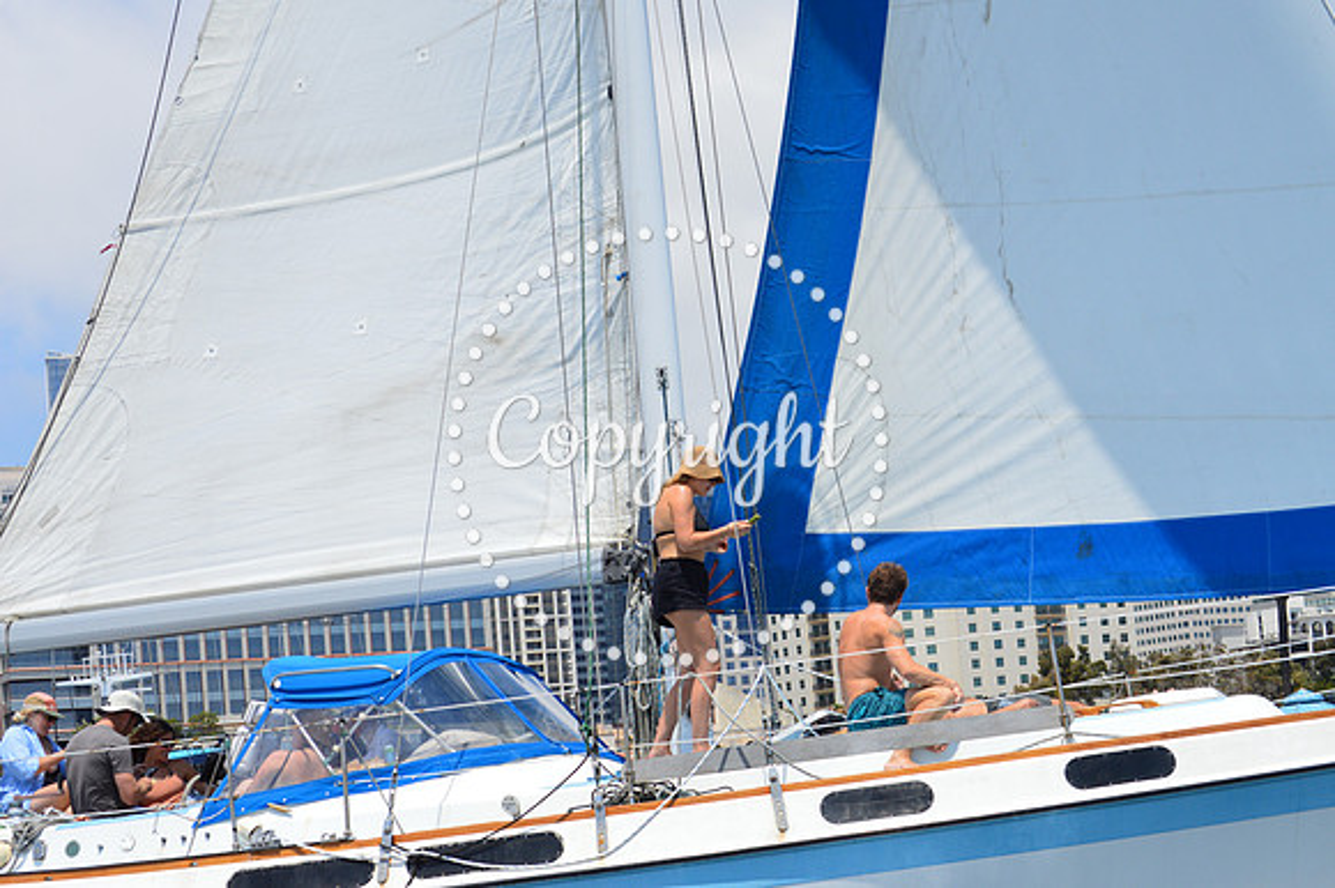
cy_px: 444
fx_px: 3058
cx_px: 668
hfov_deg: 24.6
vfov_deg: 16.5
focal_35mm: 82
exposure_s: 1/500
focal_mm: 55
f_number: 11
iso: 280
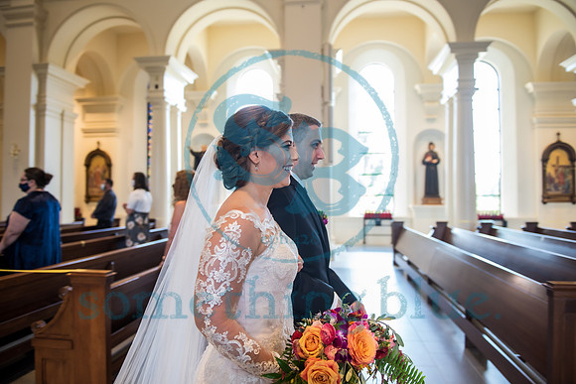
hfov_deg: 71.6
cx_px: 282
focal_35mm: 25
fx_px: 399
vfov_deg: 51.4
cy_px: 192
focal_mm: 24
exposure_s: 1/200
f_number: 2.8
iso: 1000
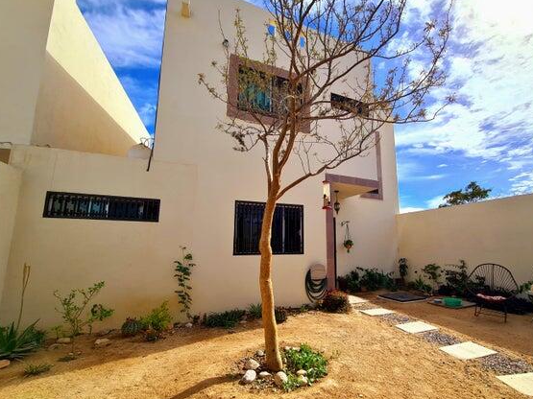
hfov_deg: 97.7
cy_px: 211
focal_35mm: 15
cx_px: 301
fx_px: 231
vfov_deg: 81.6
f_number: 2.2
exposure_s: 1/5000
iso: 64
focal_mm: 2.22
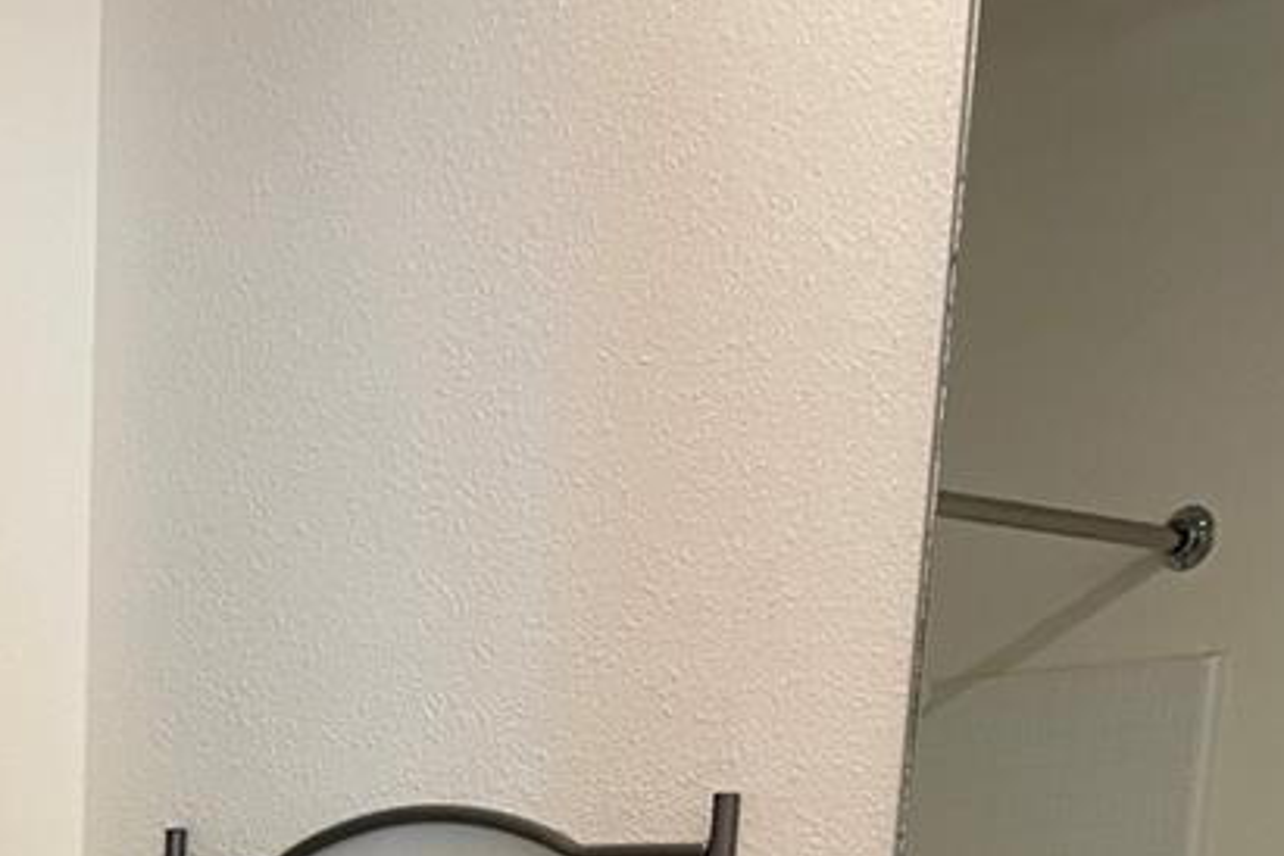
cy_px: 1668
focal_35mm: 79
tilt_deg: -13.8
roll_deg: +0.9
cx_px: -72
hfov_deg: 24.2
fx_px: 2817
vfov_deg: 14.5
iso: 100
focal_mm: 4.2
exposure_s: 1/60
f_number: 1.6
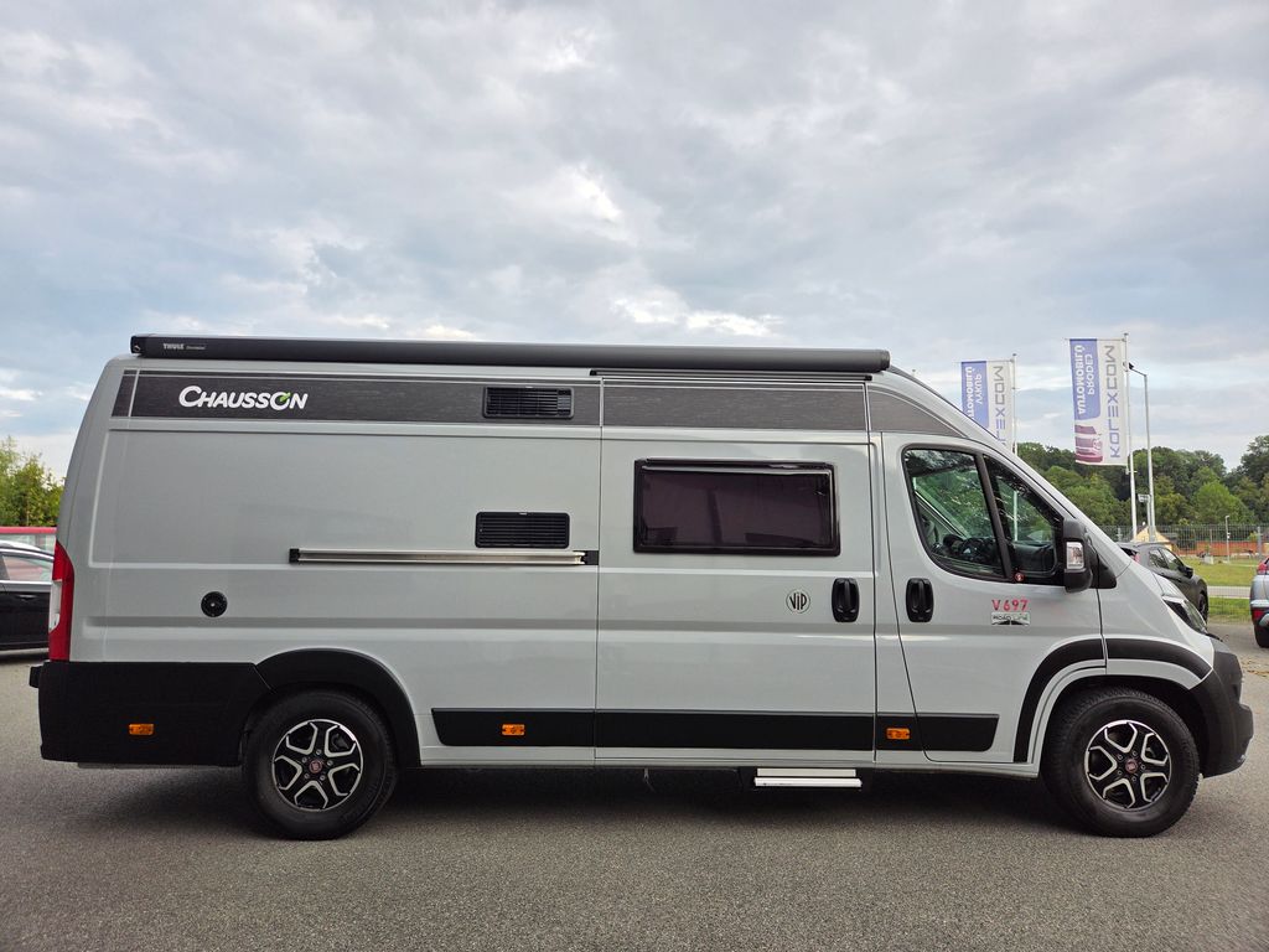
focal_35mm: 23
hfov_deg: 73.9
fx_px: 843
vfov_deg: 58.9
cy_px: 476
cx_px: 634
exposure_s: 1/180
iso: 32
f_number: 1.8
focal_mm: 5.4
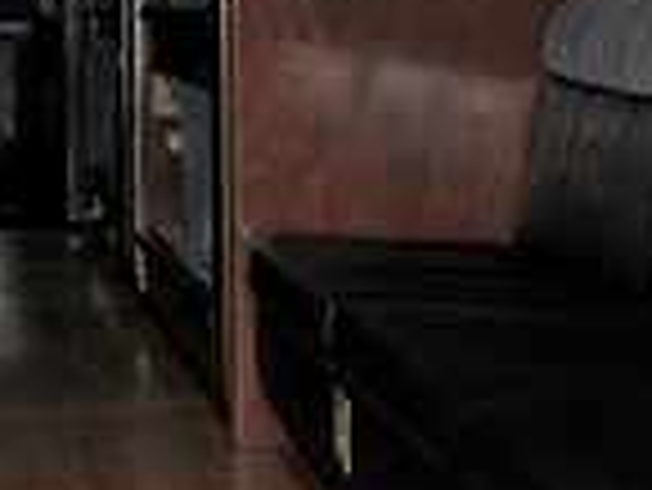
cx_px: 126
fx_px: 2243
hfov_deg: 16.4
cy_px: -58
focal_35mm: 119
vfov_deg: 12.2
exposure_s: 1/160
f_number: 6.3
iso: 220
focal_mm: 24
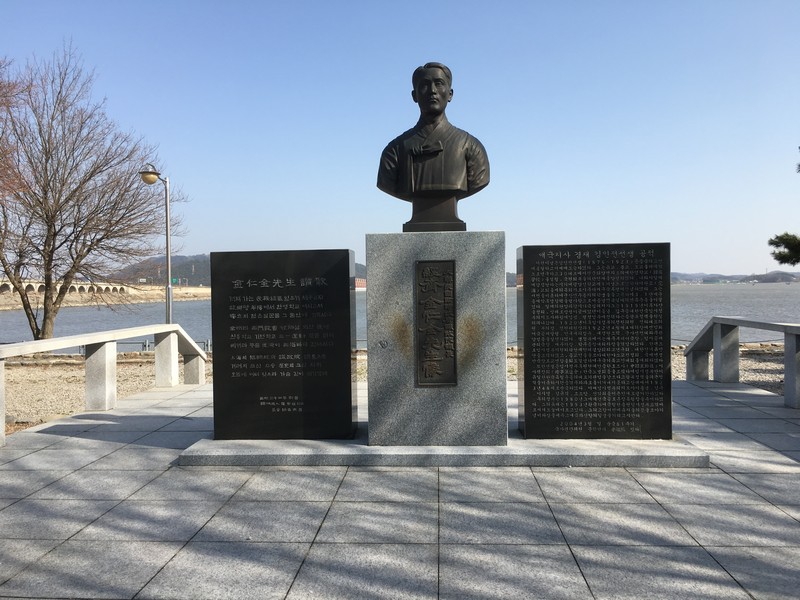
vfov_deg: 48.2
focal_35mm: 29
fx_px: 670
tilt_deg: -0.8
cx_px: 400
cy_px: 300
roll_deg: +0.5
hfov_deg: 61.7
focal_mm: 4.15
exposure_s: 1/1068
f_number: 2.2
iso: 25
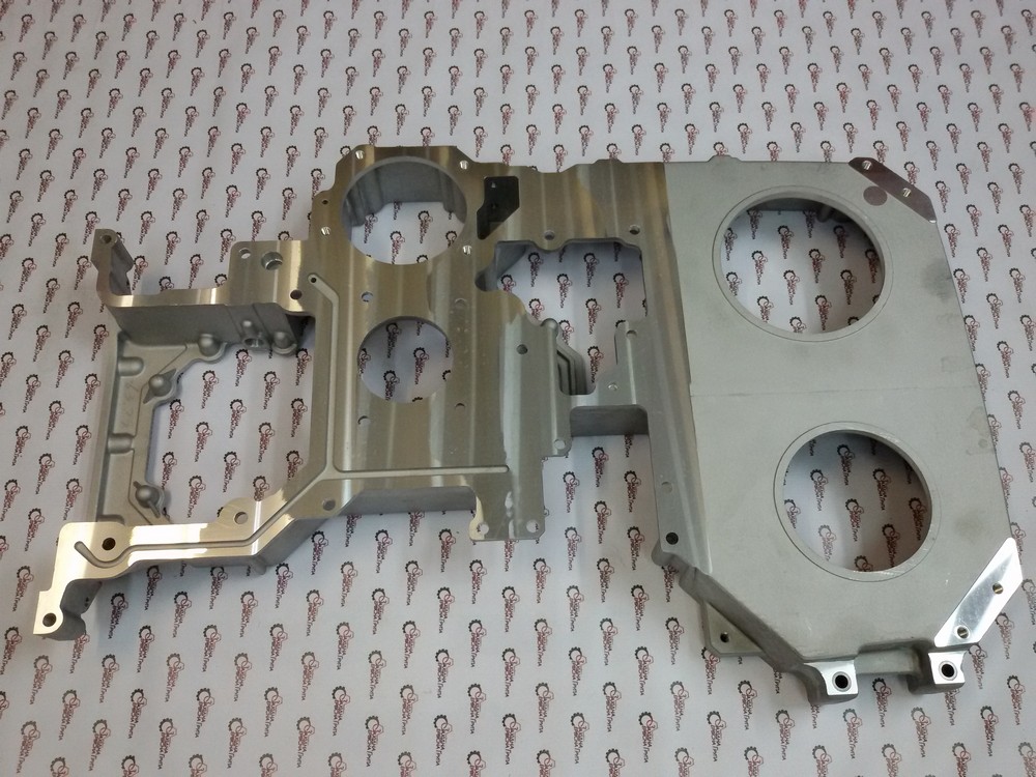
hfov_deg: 58.4
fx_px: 928
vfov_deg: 45.4
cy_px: 388
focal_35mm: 31
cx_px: 518
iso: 125
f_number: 2.4
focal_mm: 2.93
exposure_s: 1/33
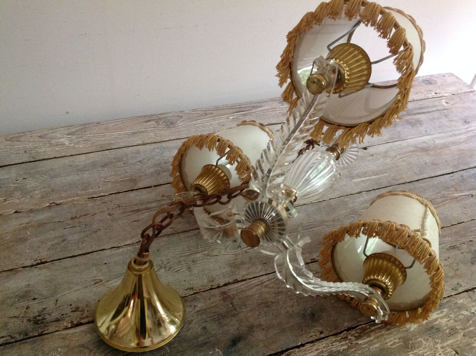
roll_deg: -6.9
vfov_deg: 40.6
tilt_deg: -43.4
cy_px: 178
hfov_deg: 52.7
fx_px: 481
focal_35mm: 35
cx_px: 238
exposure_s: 1/15
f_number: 2.4
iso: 400
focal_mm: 4.28
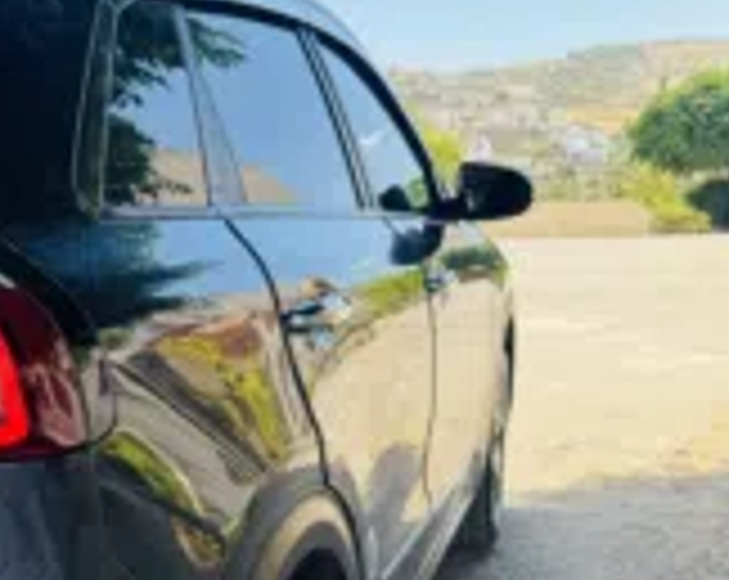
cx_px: 126
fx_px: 1249
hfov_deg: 31.5
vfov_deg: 25.2
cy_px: 544
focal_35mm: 58
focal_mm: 6.76
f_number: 1.78
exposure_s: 1/782
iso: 80
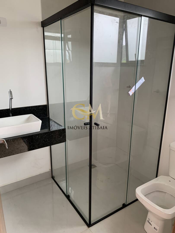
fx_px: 175
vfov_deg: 67.3
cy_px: 116
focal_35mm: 26
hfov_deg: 53.1
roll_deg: -1.2
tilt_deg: -15.5
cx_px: 88
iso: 100
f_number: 1.8
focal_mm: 4.25
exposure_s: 1/69
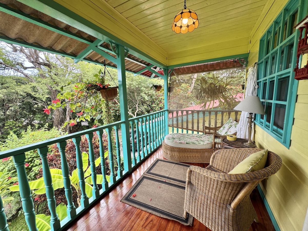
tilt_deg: -8.2
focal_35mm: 14
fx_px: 125
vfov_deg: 85.7
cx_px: 154
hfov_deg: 102.1
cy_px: 116
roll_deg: +2.4
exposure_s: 1/99
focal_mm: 2.22
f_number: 2.2
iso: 40
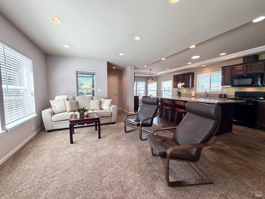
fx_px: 107
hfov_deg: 102.1
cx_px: 132
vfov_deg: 85.7
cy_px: 100
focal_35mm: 14
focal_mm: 2.22
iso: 100
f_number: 2.2
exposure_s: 1/120
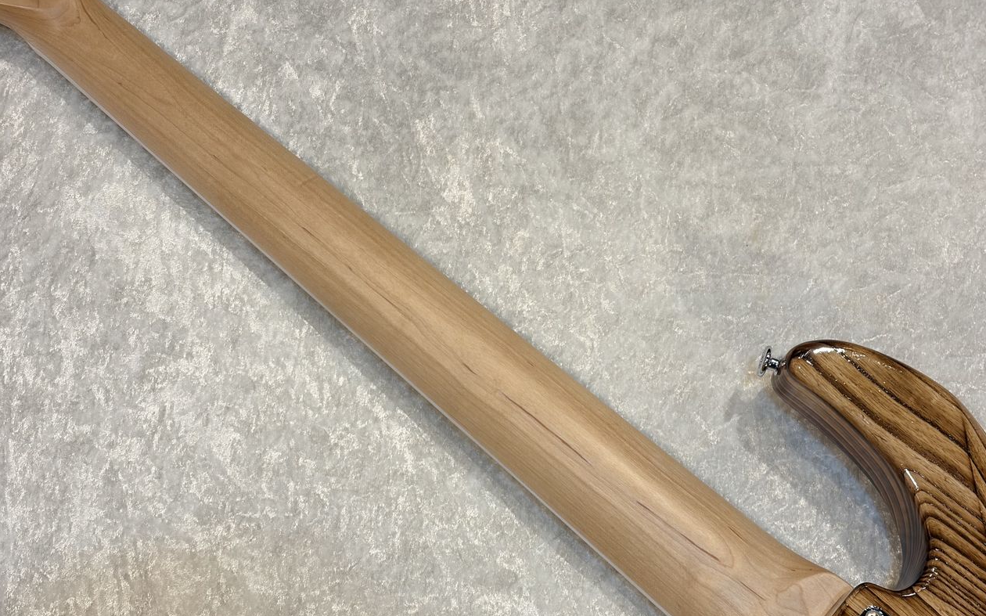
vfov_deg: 23.1
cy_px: 368
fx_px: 1505
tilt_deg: -74.5
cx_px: 498
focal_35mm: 56
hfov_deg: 36.3
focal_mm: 5.96
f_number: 1.6
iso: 64
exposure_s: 1/60
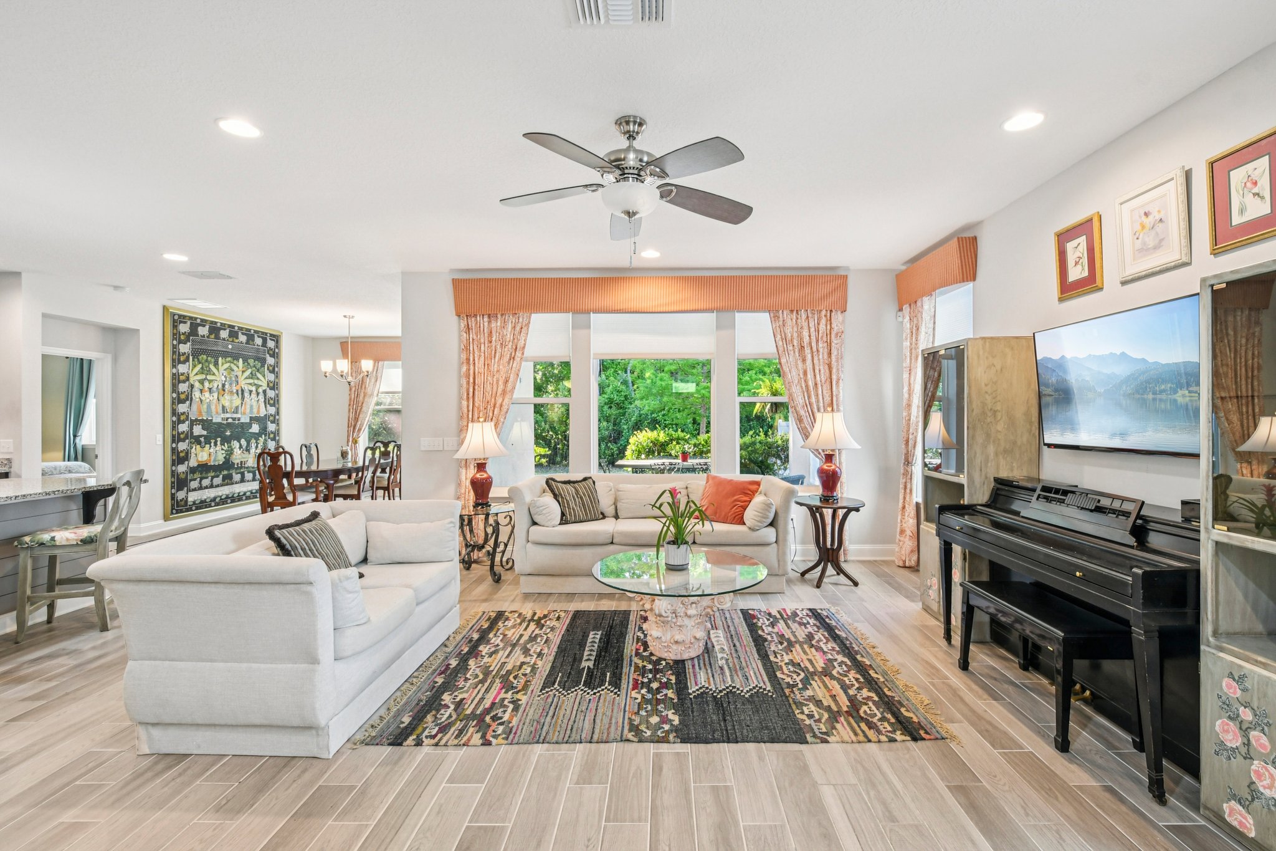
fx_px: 532
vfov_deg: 77.3
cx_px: 638
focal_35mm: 15
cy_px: 426
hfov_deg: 100.4
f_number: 8
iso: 400
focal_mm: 10
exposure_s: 1/5
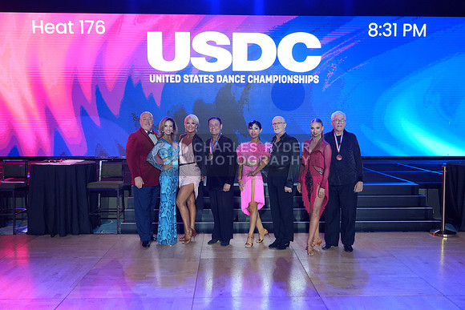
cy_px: 155
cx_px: 232
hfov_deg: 60.3
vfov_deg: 42.3
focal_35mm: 31
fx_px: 400
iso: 3200
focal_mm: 31
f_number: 4
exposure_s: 1/640
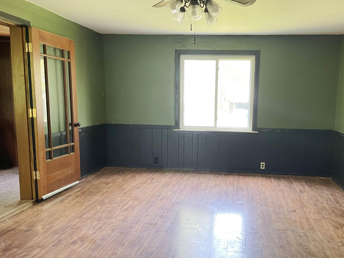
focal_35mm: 33
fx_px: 328
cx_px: 207
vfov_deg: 42.9
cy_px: 143
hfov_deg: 54.9
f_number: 1.6
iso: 200
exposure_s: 1/60
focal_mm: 4.2
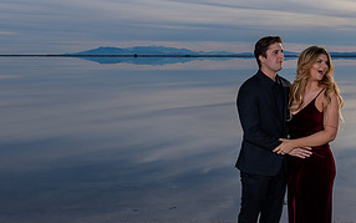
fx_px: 602
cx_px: 190
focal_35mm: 62
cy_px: 144
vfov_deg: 20.9
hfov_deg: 32.9
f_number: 16
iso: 200
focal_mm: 30
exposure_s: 1/200
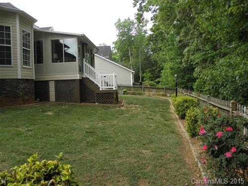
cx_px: 124
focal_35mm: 28
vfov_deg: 49.7
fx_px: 201
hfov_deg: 63.4
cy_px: 93
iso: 100
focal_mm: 5
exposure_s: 1/160
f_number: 3.5
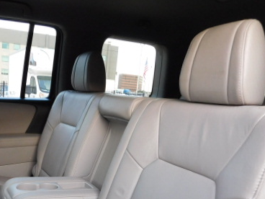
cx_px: 78
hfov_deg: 45.7
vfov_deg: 34.5
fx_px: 306
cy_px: 168
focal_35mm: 40
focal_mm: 4
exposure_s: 1/30
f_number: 3
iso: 140
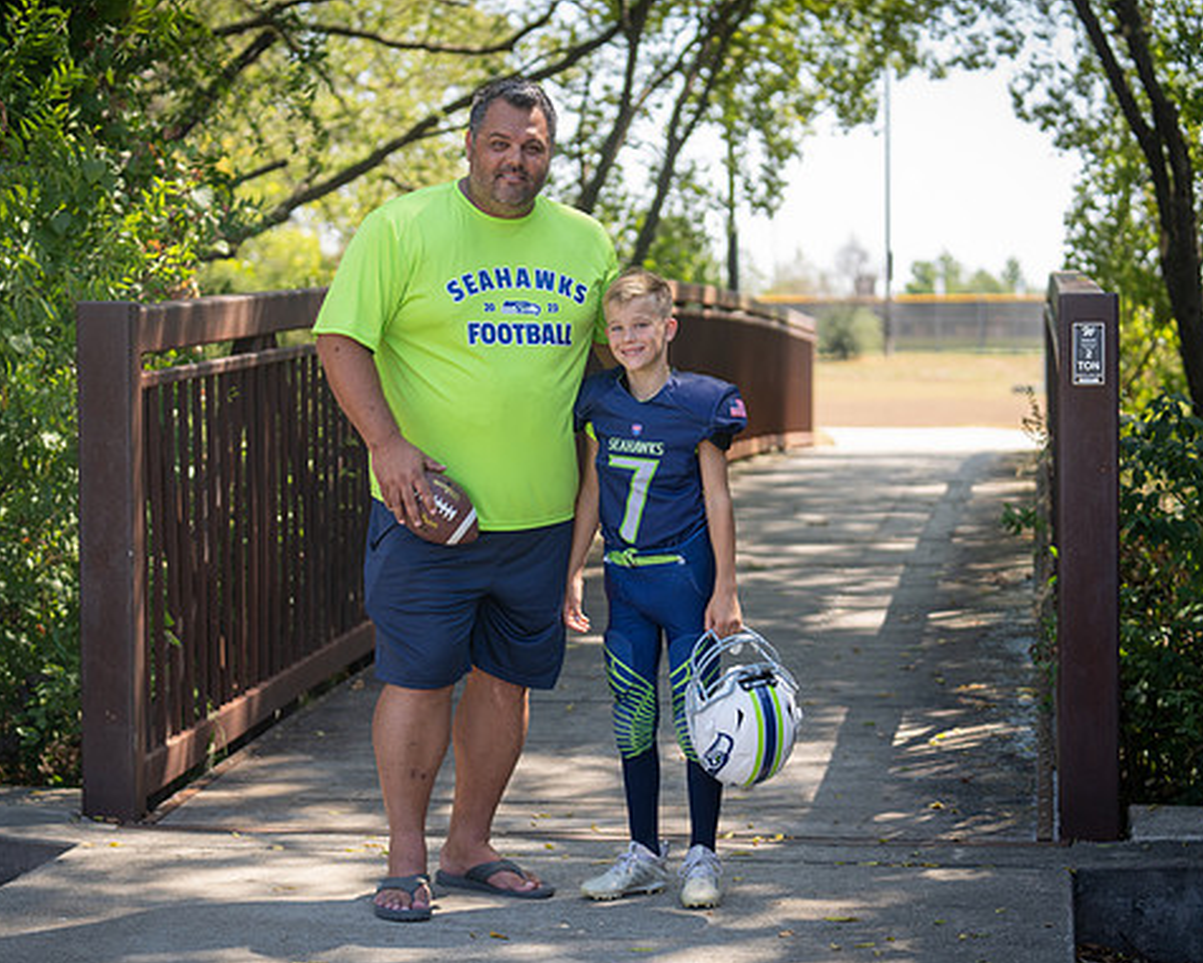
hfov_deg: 23.8
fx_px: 2849
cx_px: 556
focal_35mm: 80
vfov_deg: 19.2
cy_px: 487
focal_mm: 70
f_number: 2.8
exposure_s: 1/320
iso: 100
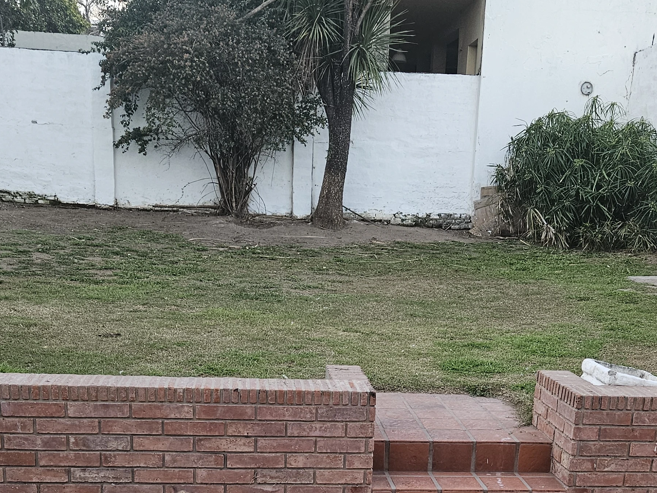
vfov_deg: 27.2
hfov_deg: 37.5
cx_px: 339
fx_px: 968
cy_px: 477
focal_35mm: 51
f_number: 1.8
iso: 160
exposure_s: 1/180
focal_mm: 5.4
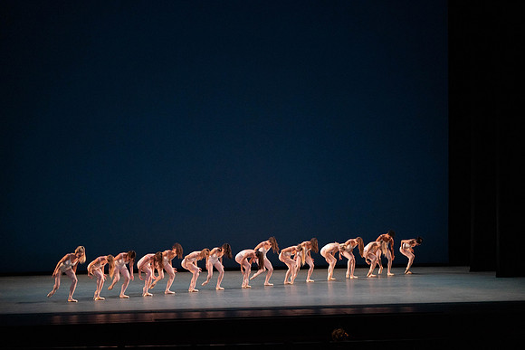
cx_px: 262
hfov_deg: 20.4
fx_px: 1459
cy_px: 175
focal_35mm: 100
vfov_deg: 13.7
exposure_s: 1/400
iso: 5000
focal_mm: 100
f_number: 6.3
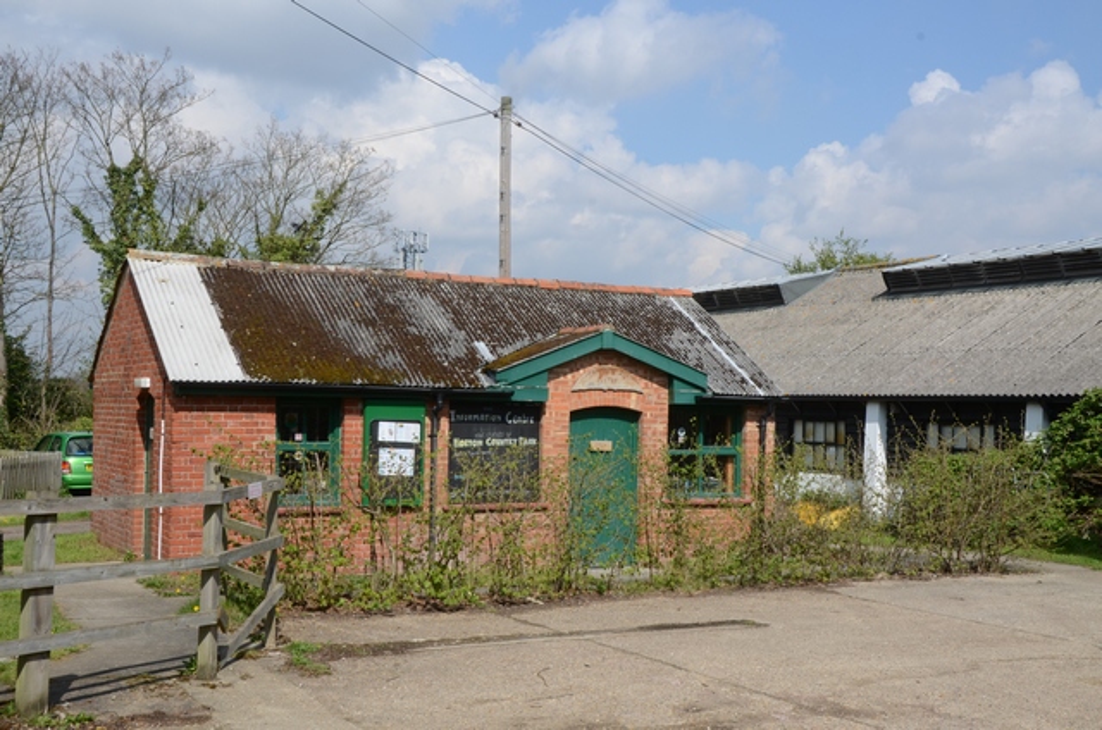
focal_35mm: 44
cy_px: 365
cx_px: 551
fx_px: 1329
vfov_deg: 30.7
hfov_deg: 45.0
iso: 200
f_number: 16
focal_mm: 29
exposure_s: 1/160
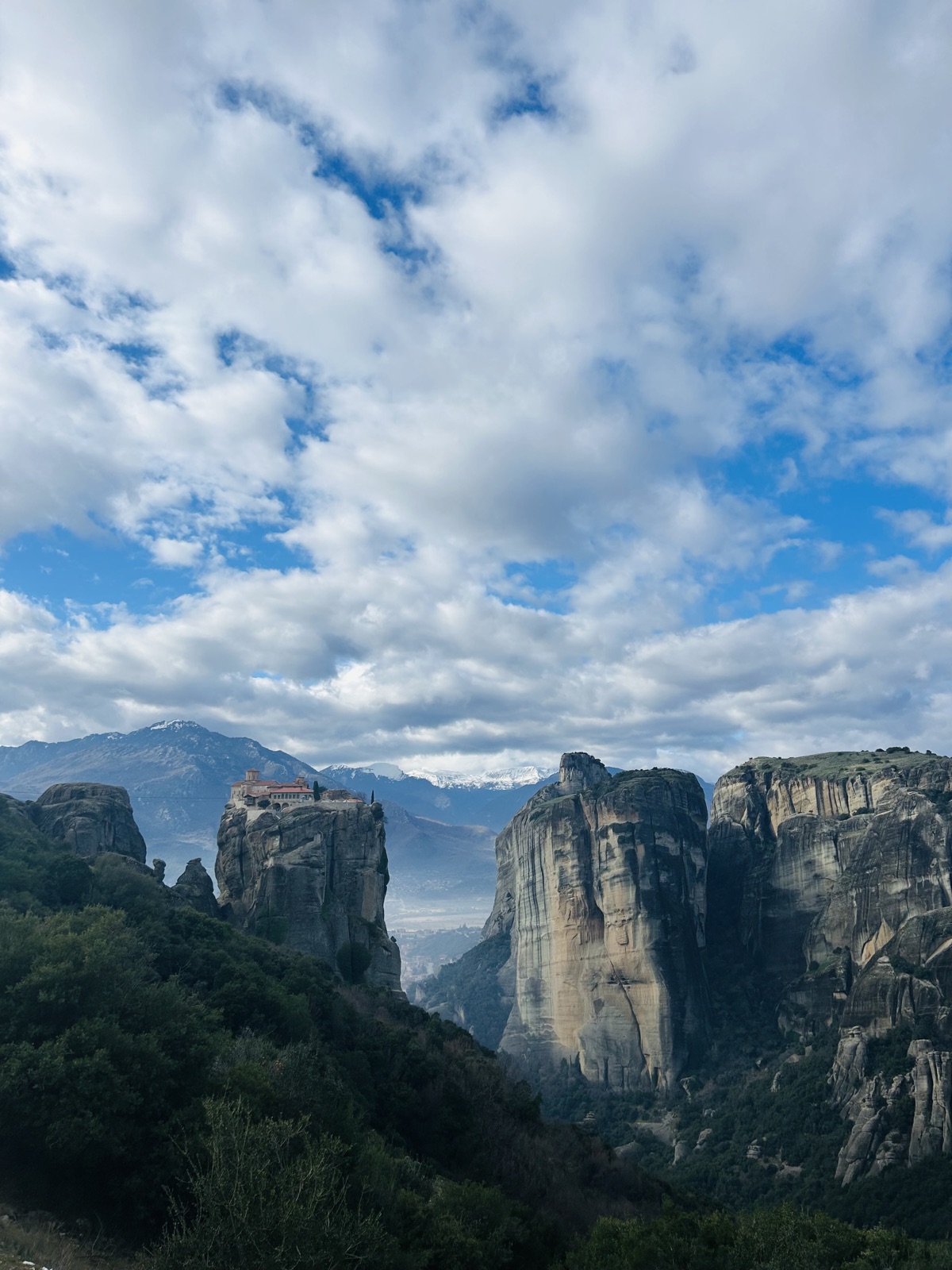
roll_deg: +0.7
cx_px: 476
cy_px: 635
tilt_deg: +11.5
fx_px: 953
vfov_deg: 67.3
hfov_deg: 53.1
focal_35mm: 26
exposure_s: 1/6993
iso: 50
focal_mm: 5.7
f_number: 1.5
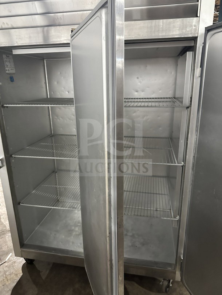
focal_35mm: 24
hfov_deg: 56.8
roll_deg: +0.3
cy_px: 148
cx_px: 111
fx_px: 205
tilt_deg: -18.0
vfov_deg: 71.6
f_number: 1.78
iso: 1000
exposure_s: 1/46
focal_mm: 6.86
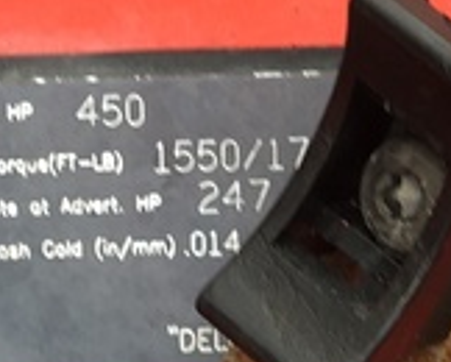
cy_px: 131
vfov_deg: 8.6
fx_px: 2392
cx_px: 771
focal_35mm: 179
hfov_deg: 10.2
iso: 25
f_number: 2.2
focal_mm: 4.15
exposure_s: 1/159
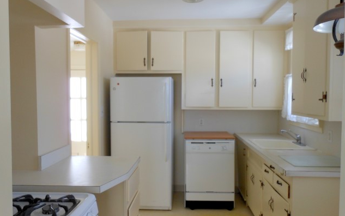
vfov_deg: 41.9
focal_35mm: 30
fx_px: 282
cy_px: 112
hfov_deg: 62.9
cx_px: 173
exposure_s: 1/30
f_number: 3.7
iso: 160
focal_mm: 5
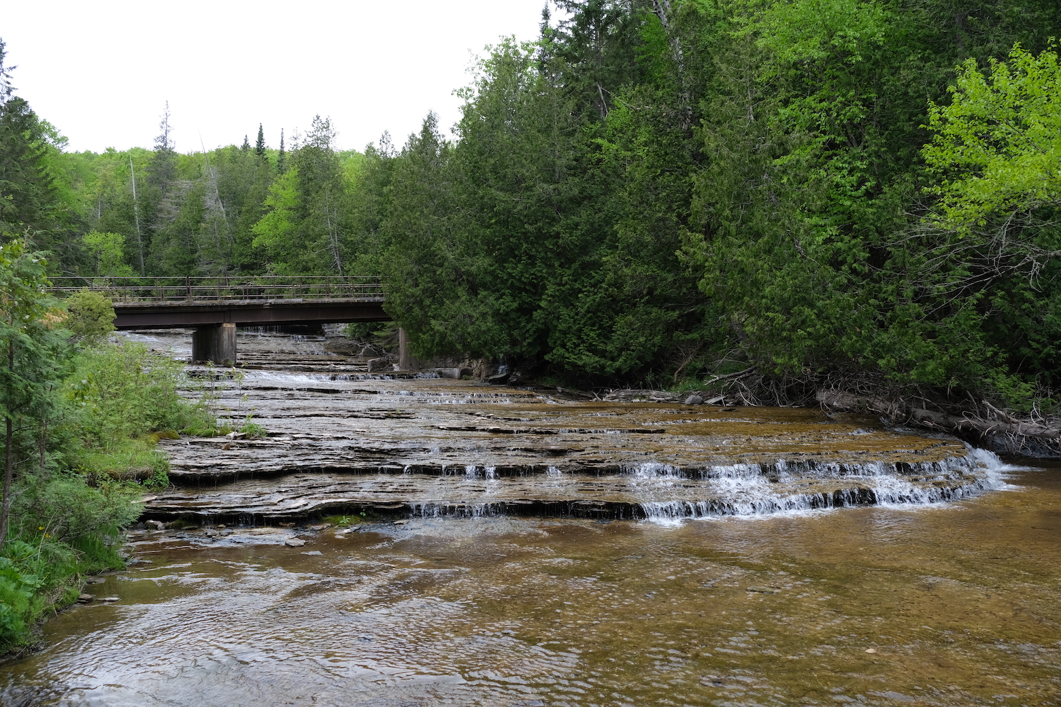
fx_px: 884
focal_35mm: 30
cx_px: 530
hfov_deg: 61.9
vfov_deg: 43.6
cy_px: 354
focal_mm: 20.1
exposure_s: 1/125
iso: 160
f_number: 5.6
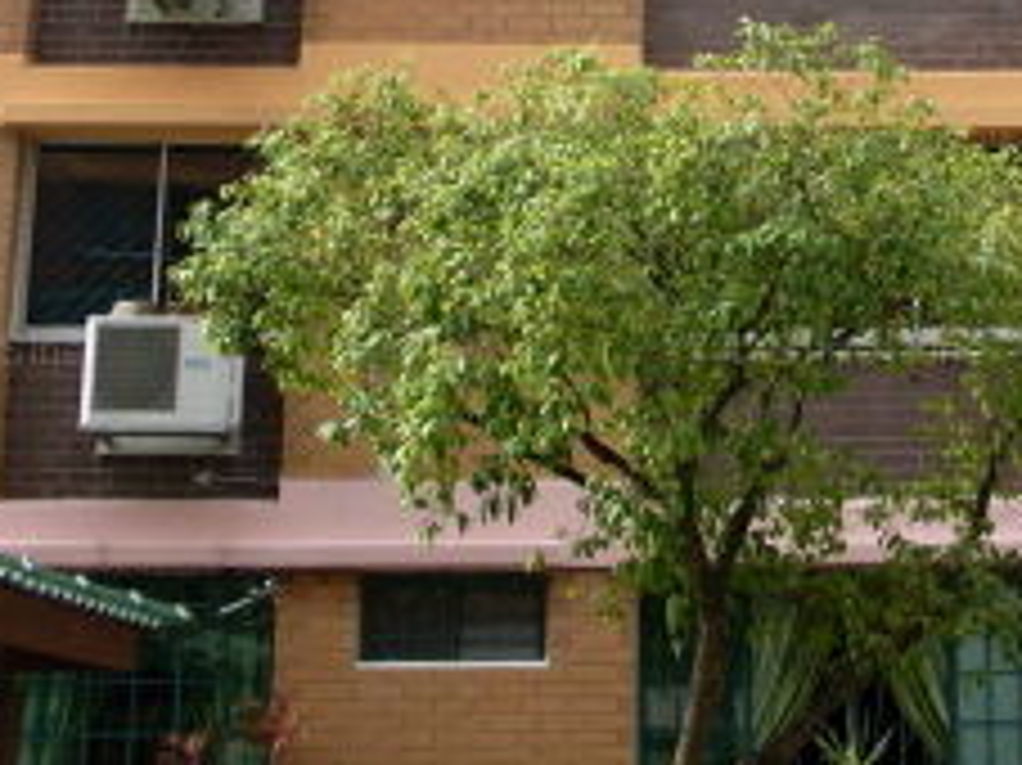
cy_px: -94
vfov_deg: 15.6
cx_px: 1063
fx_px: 2715
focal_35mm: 92
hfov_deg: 20.5
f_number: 2.8
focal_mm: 6.3
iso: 80
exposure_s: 1/350
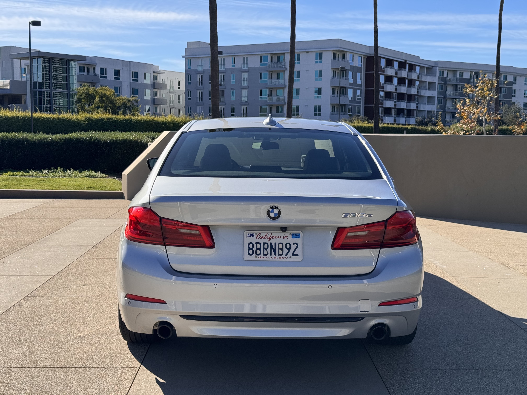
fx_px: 731
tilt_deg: -5.3
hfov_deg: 39.7
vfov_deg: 30.3
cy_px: 198
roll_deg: -0.9
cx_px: 264
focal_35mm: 48
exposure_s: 1/3610
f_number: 1.78
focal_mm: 6.86
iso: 64
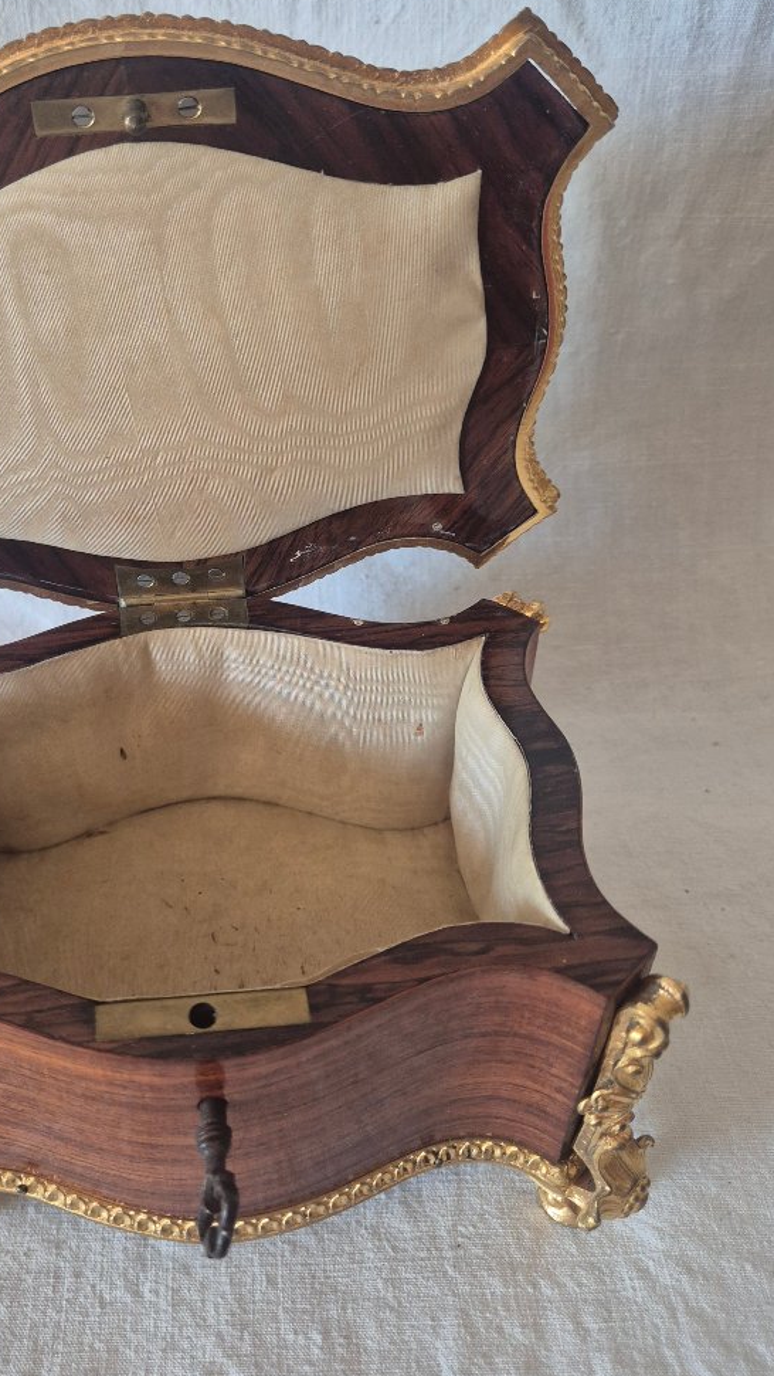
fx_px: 1130
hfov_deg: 37.0
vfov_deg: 62.6
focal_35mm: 31
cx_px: 211
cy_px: 648
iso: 400
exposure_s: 1/100
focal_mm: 5.4
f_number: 1.8
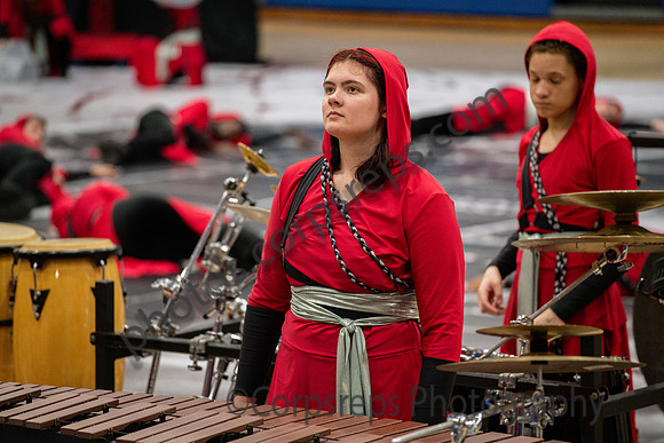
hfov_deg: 11.7
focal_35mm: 175
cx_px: 332
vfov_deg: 7.9
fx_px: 3228
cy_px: 222
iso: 5600
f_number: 4
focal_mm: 175
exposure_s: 1/500
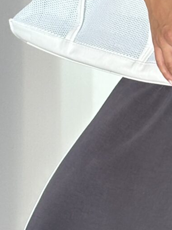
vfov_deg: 7.6
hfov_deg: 5.7
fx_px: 1723
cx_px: 231
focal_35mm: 260
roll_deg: +0.2
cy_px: 80
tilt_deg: -9.1
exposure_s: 1/146
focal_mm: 5.96
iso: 32
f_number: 1.6
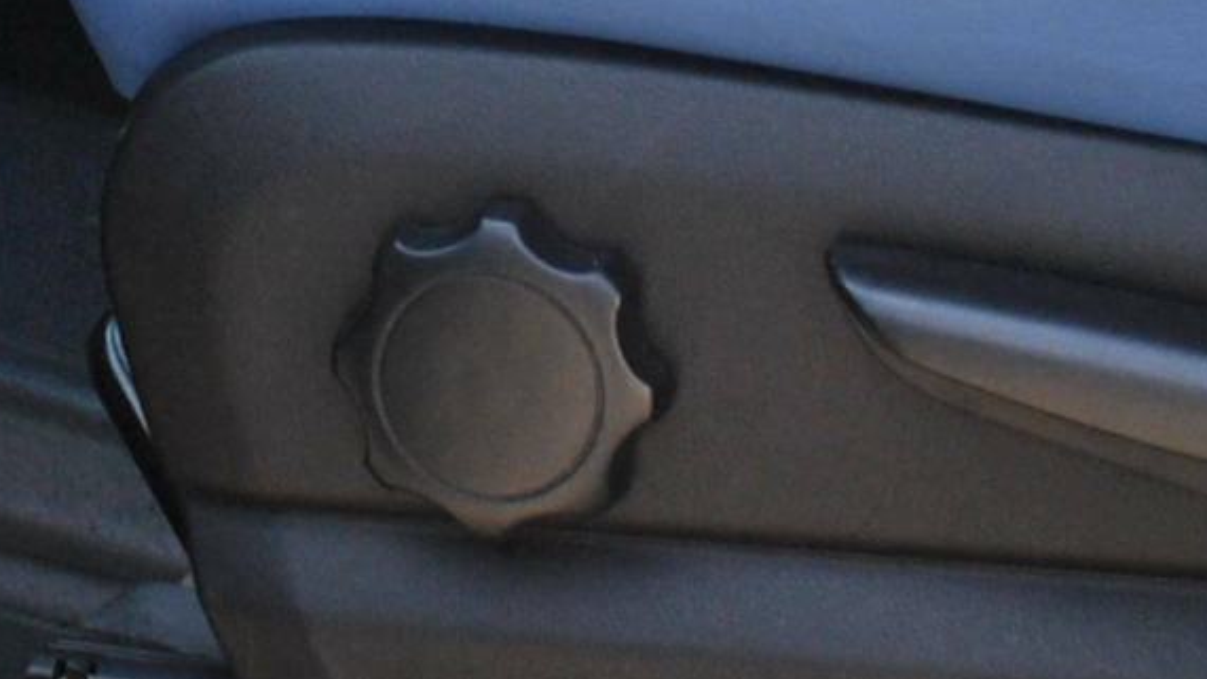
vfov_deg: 6.0
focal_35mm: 192
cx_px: -34
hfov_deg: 11.1
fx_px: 6144
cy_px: -1168
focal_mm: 18
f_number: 5.6
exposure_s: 1/160
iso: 100
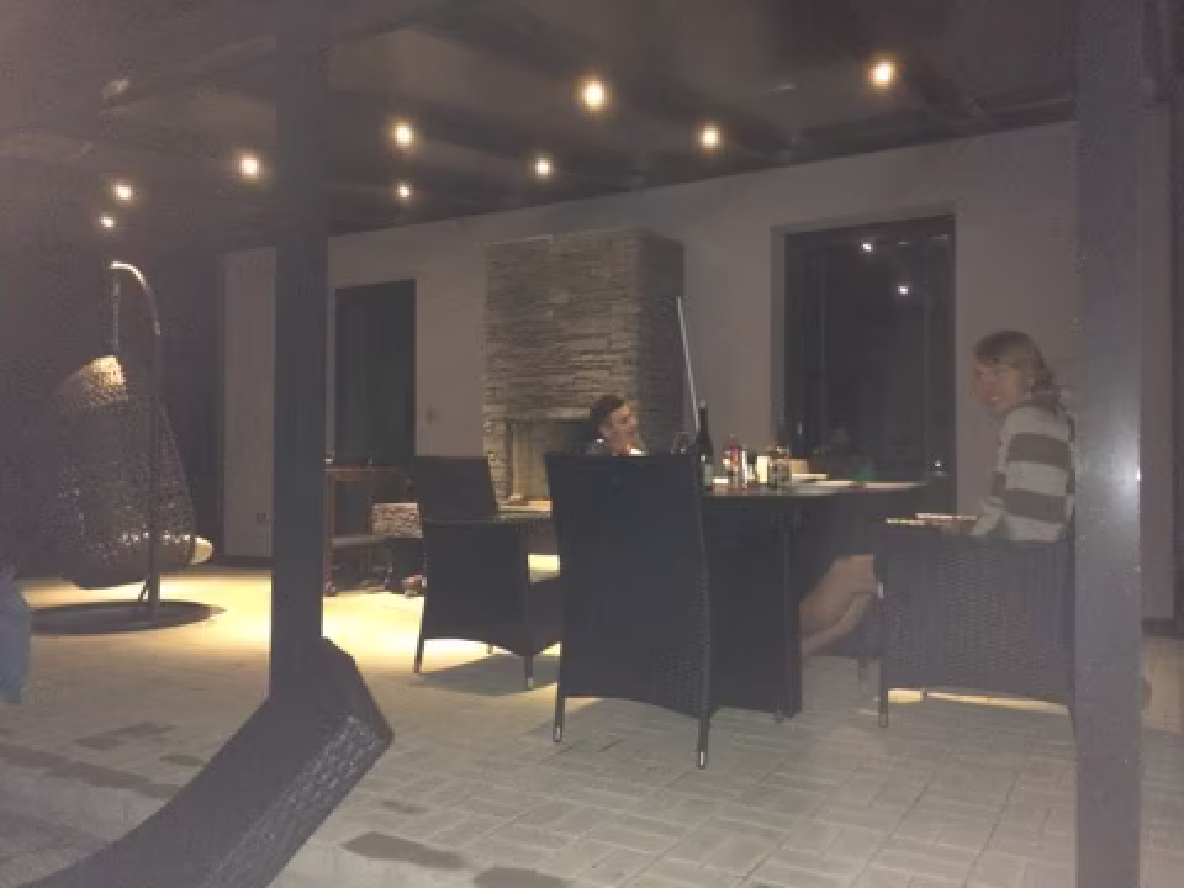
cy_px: 444
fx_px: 1026
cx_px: 592
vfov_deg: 46.8
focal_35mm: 30
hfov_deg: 60.0
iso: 500
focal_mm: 4.12
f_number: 2.2
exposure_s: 1/16
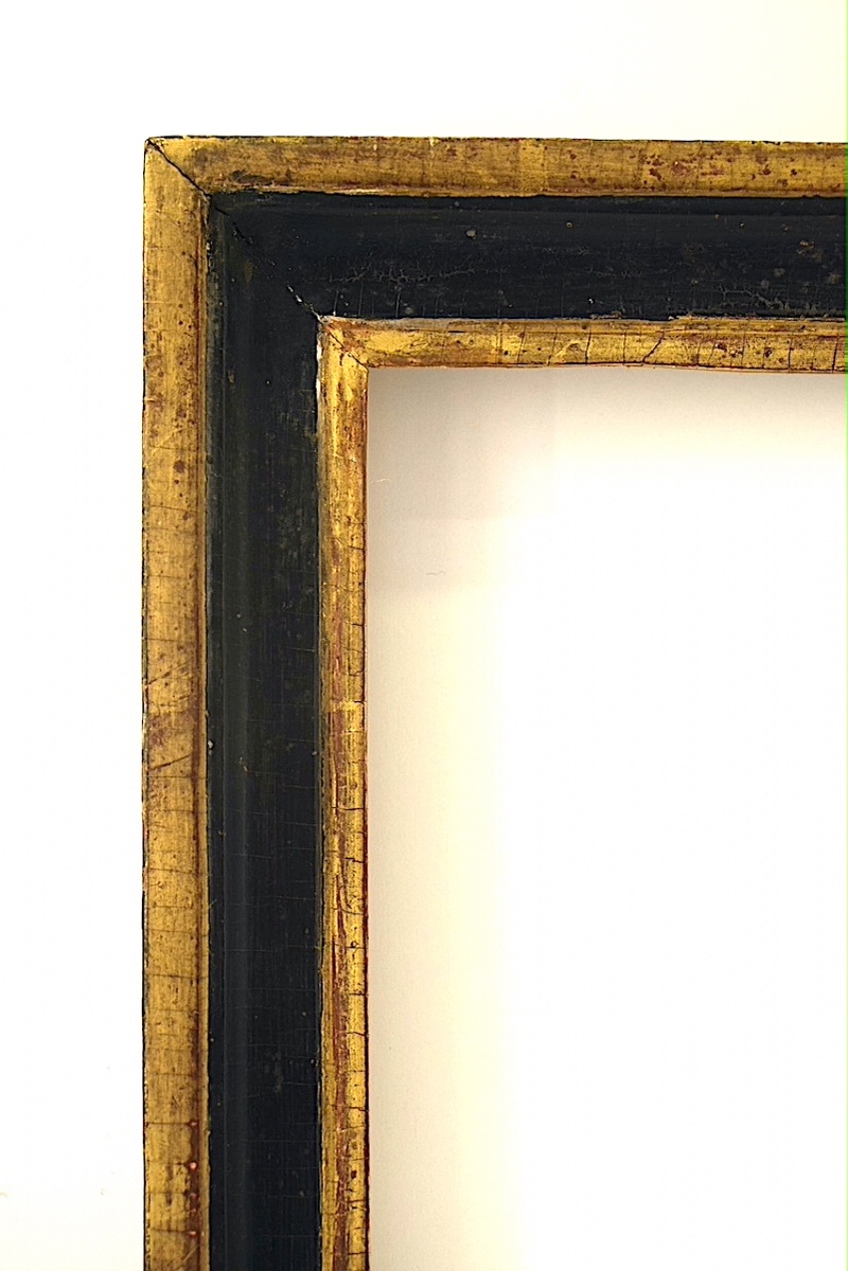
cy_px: 636
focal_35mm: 48
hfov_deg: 28.1
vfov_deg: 41.1
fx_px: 1696
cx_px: 424
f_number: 6.3
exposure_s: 1/160
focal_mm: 32
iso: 400
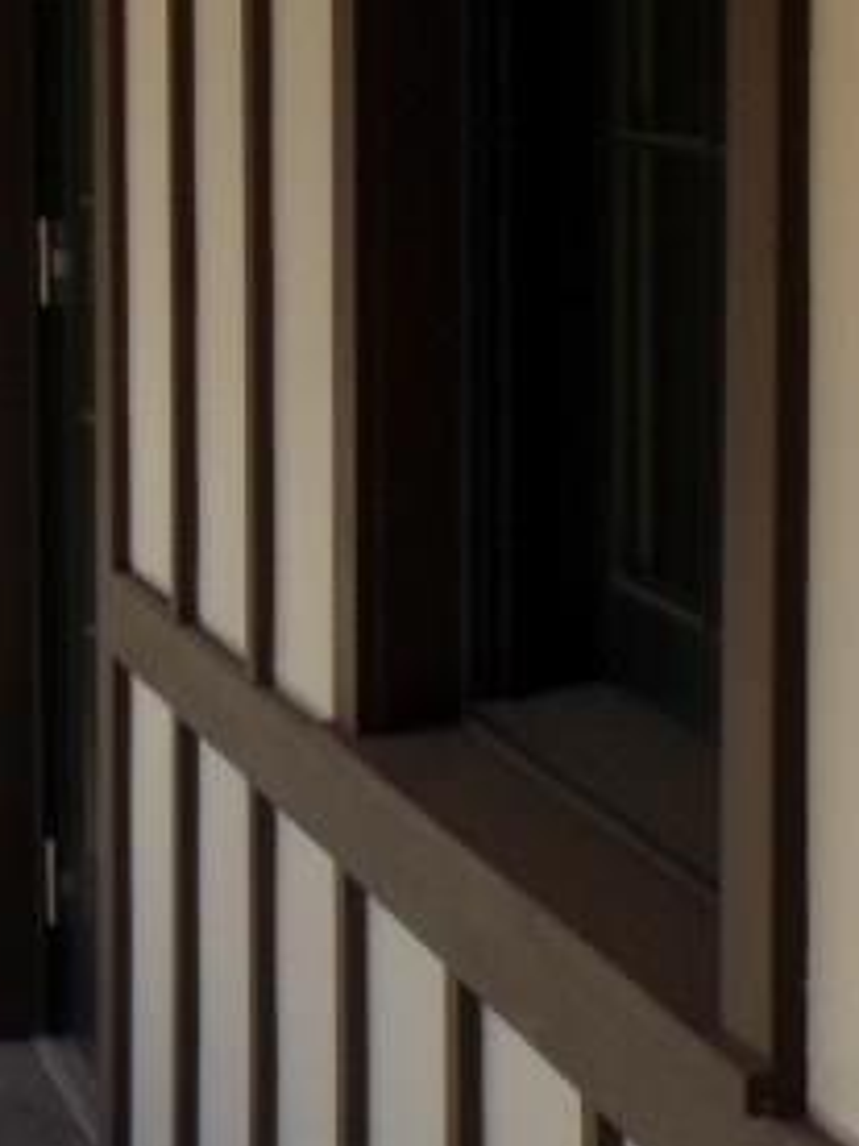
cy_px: 183
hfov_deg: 10.9
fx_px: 4169
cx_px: -735
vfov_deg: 15.5
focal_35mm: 126
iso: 80
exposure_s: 1/250
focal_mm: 6.1
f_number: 3.4
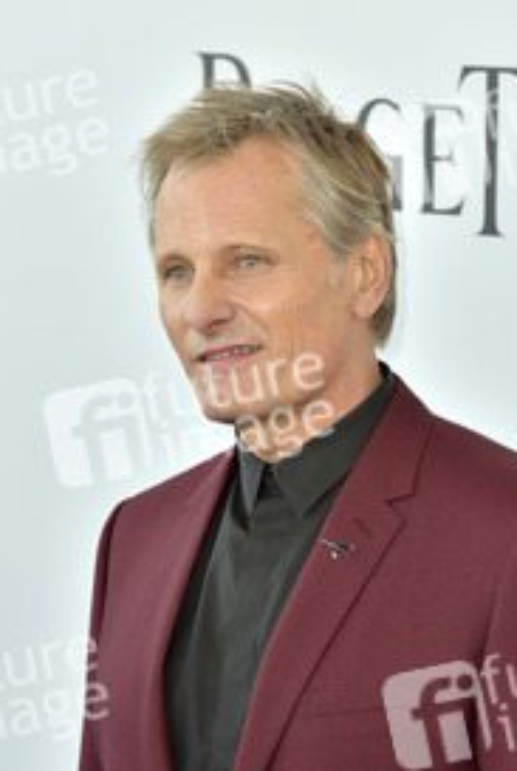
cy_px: 562
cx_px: 273
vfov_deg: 8.0
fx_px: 5493
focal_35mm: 256
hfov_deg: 5.4
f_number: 6.3
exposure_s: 1/320
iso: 500
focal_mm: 175
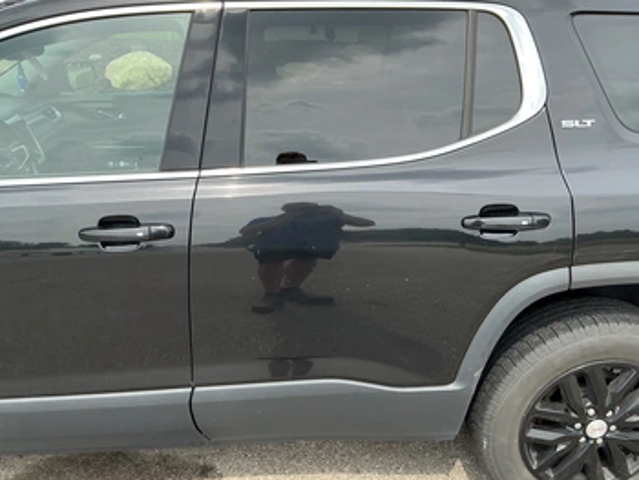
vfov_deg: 44.2
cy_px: 235
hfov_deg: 56.8
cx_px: 332
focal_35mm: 32
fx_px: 591
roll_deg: -1.2
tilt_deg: -19.0
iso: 25
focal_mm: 3
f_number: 1.8
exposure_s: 1/461
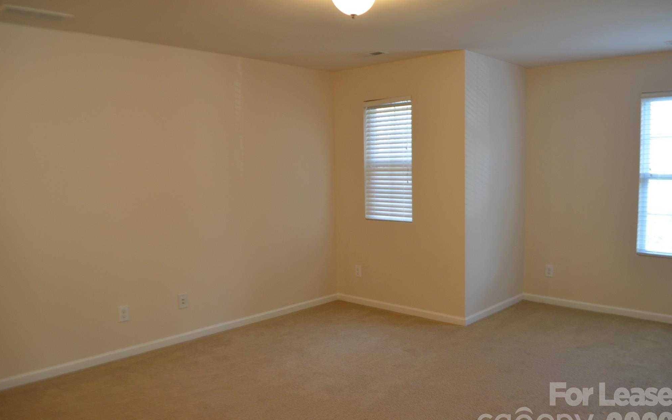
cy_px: 221
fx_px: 513
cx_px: 336
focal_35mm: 28
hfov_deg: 66.5
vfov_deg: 44.5
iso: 560
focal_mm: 18
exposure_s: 1/60
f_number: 4
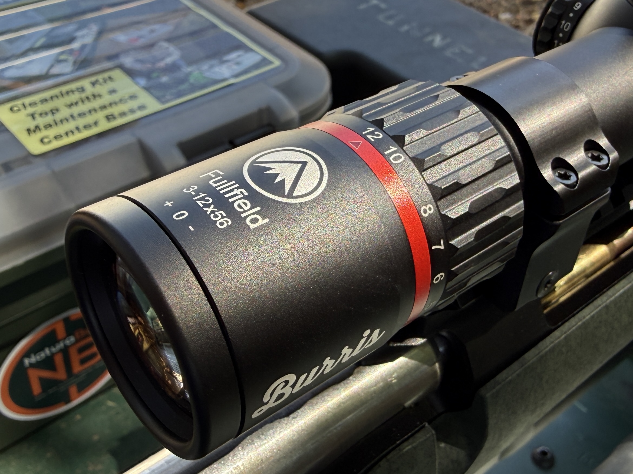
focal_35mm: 25
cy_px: 237
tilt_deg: -36.9
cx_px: 316
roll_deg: -3.2
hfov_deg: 69.4
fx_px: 457
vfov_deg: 54.9
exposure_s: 1/192
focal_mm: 2.22
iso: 50
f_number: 2.2
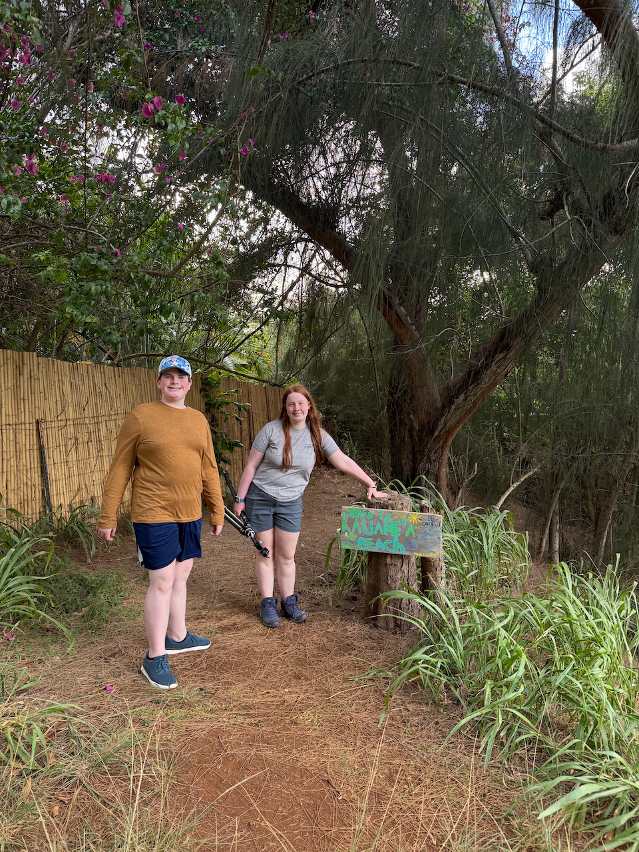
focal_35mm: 24
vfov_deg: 71.6
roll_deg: +3.4
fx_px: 591
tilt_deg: -5.5
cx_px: 320
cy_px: 426
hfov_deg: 56.8
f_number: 1.78
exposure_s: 1/121
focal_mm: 6.76
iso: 125
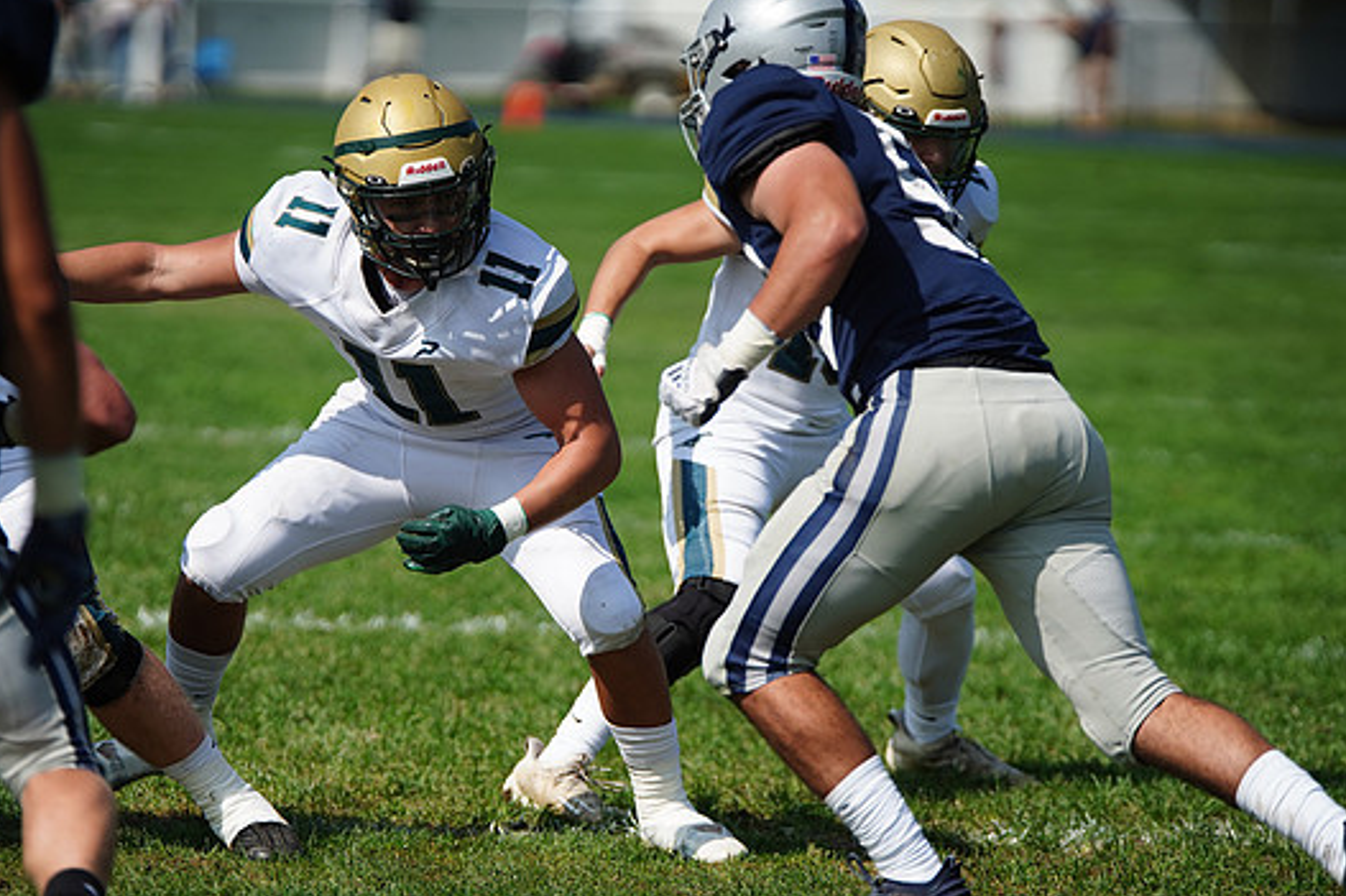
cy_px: 456
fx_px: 10166
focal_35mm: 272
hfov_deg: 7.6
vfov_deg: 5.0
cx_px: 621
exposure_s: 1/6400
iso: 400
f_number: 2.8
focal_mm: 247
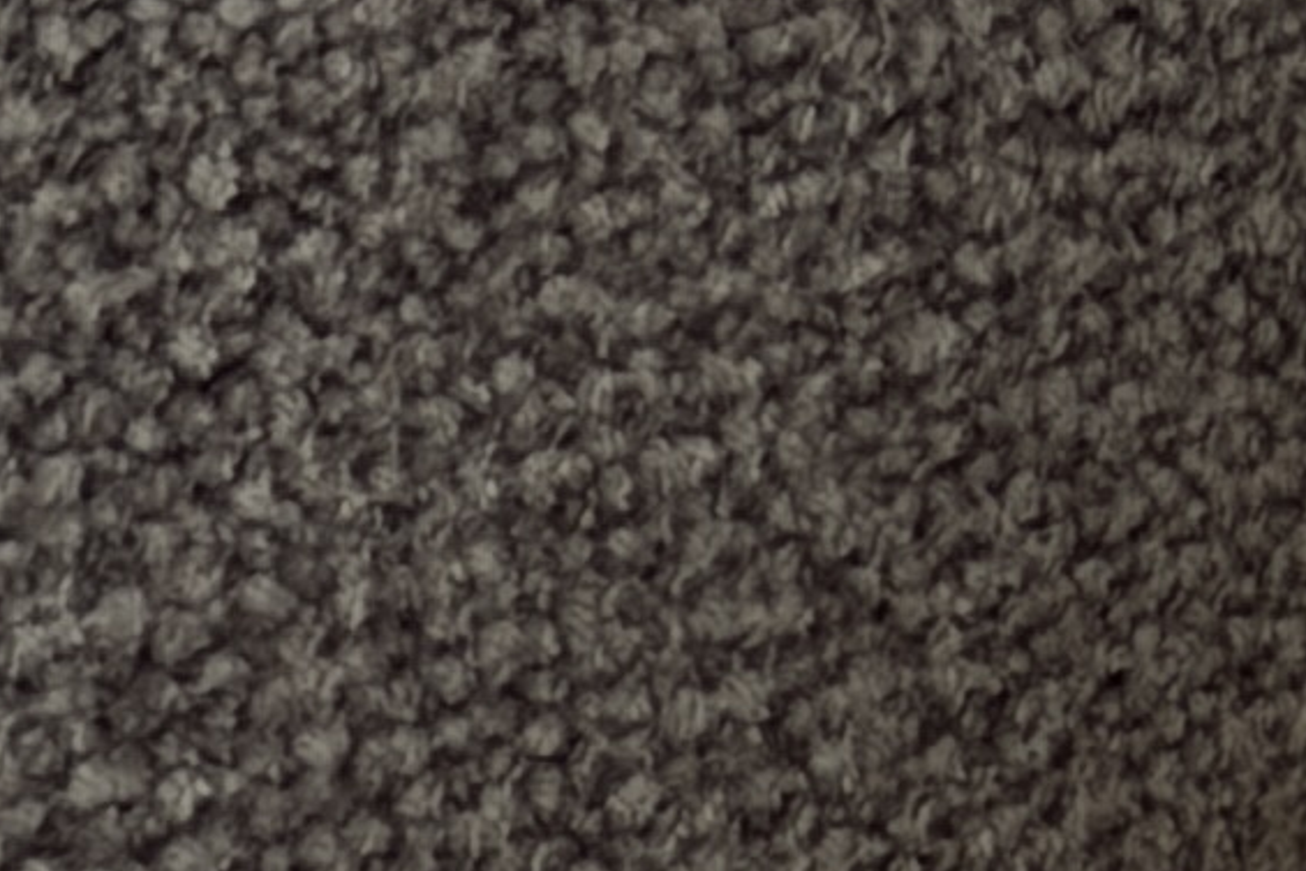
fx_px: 12917
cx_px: 2804
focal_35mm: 356
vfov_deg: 3.8
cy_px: 2299
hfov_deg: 5.6
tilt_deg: -62.8
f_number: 1.78
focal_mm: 6.76
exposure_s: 1/60
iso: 100
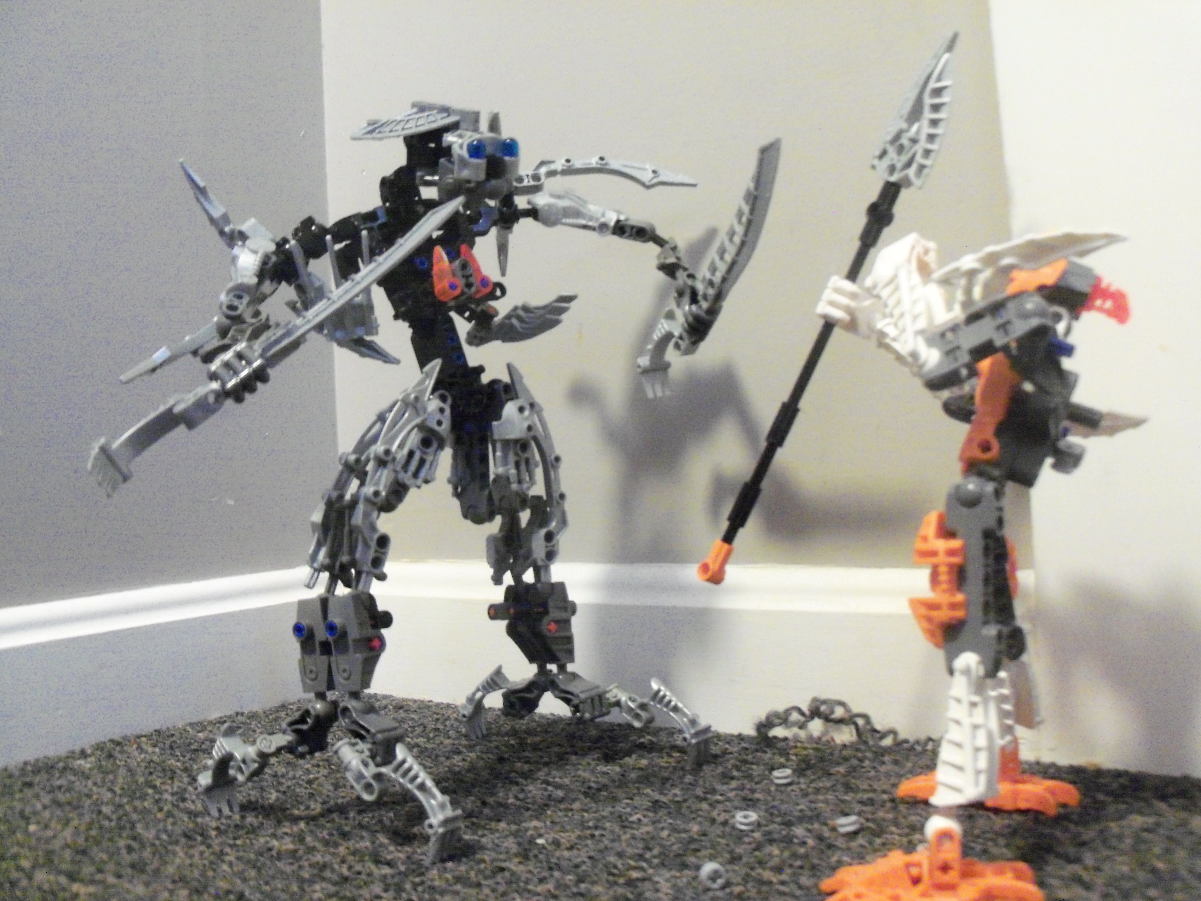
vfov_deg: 40.7
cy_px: 450
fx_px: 1214
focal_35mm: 35
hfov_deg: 52.6
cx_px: 600
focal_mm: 6.3
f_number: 3
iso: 400
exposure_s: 1/2.5
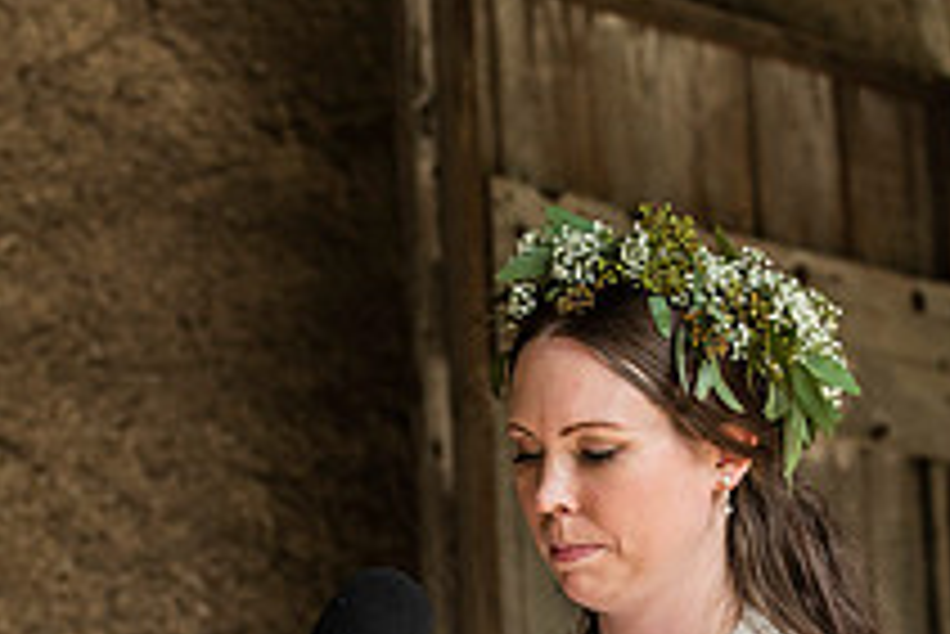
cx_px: 509
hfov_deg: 8.7
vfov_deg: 5.8
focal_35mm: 236
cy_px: 569
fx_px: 6232
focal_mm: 86
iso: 400
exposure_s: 1/800
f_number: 3.5
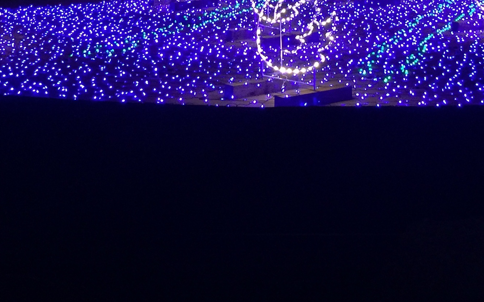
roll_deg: -0.4
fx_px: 989
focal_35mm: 75
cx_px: 286
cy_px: -48
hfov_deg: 27.4
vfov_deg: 16.7
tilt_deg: -4.9
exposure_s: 1/15
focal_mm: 4.15
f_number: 2.2
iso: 125
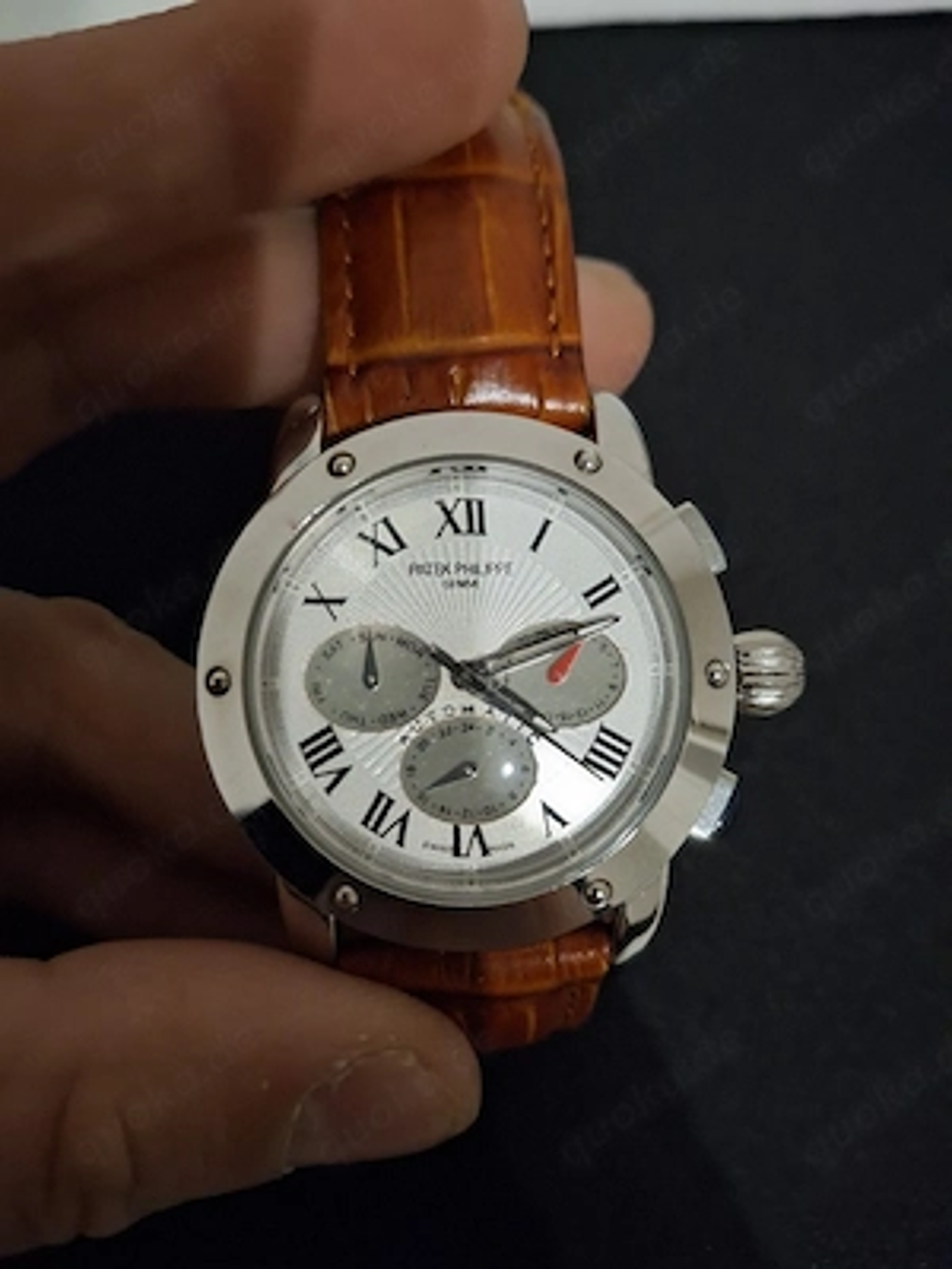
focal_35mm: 25
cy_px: 634
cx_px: 476
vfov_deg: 69.4
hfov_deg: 54.9
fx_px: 917
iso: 1250
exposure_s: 1/20
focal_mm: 4.69
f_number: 1.8
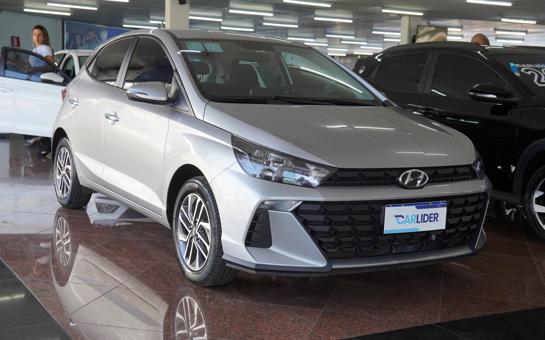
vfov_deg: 27.1
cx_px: 272
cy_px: 160
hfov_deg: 42.2
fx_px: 705
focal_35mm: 48
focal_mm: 31
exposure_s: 1/100
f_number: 4.5
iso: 200
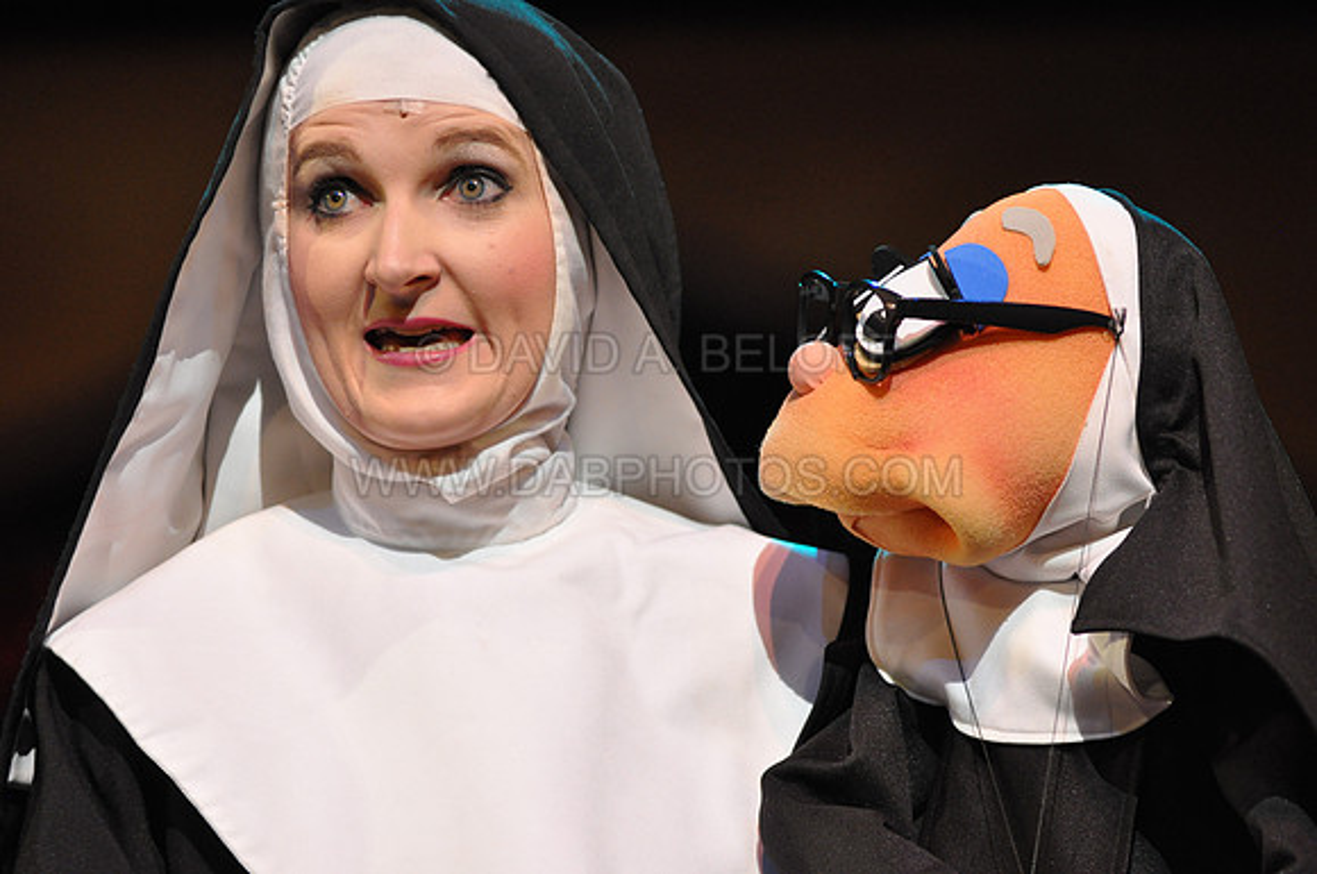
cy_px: 437
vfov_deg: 5.9
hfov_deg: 8.9
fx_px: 8494
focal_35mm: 232
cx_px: 658
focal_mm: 155
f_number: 3.2
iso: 1600
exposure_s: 1/400
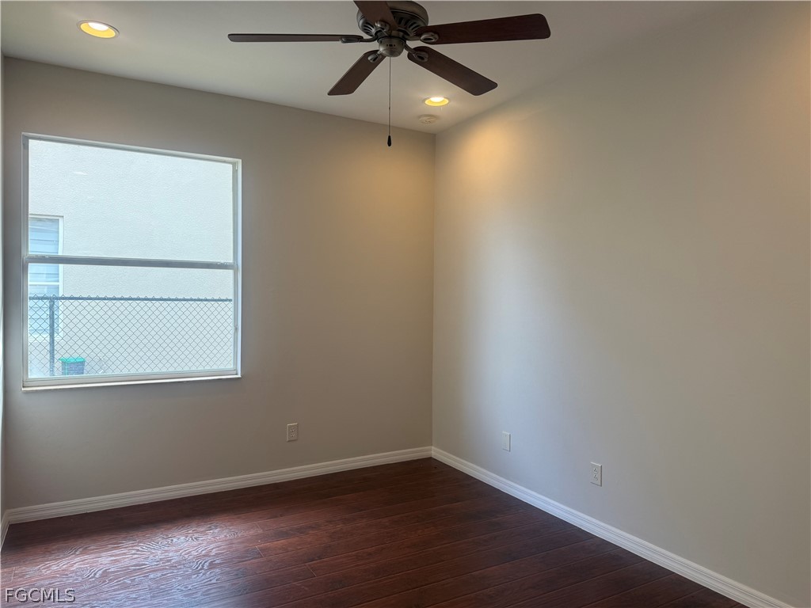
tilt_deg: -0.5
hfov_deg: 71.6
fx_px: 562
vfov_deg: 56.8
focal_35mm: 24
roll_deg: -0.9
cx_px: 406
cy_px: 304
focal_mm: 6.76
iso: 100
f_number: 1.78
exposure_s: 1/148
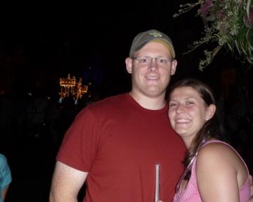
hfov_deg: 44.7
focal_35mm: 41
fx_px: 307
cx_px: 146
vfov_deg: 36.4
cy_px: 95
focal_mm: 4.7
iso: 125
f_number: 3.3
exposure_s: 1/30
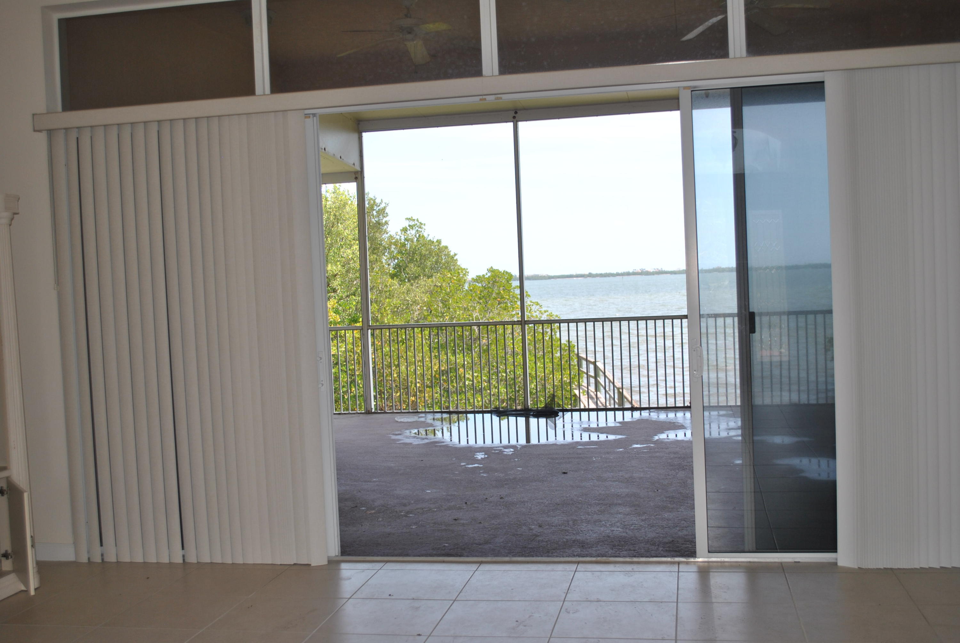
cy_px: 322
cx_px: 480
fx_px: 1041
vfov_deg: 34.3
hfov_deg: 49.5
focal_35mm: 39
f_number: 4.2
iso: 100
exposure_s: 1/160
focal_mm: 26
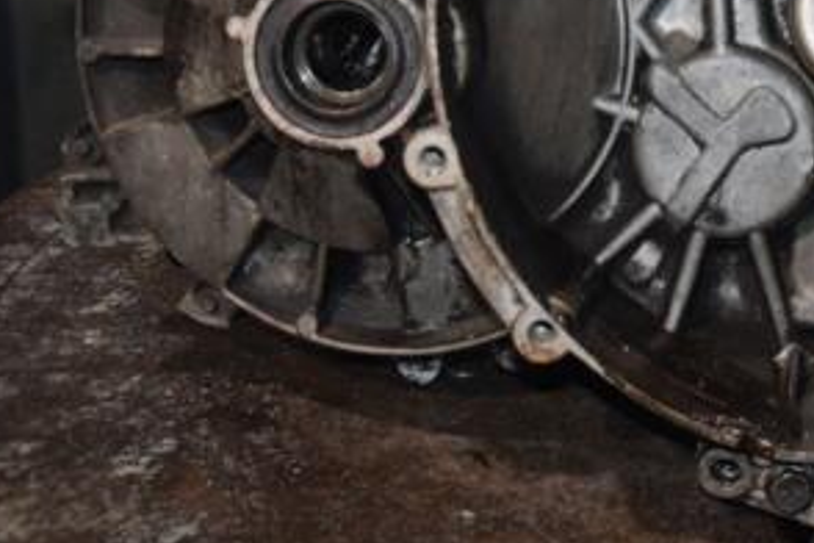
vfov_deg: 13.1
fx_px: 2351
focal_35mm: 104
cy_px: 66
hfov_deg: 19.2
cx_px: 750
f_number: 5
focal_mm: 34
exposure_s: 1/60
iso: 800
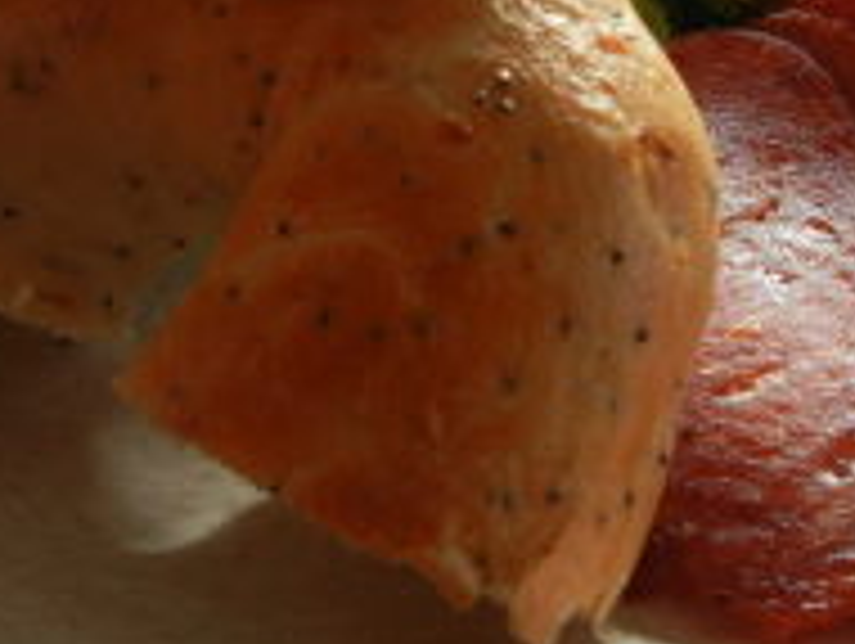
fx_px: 1558
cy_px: 153
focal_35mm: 63
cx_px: 652
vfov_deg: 23.1
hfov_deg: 30.1
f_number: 3.5
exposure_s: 1/84.1
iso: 160
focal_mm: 5.4
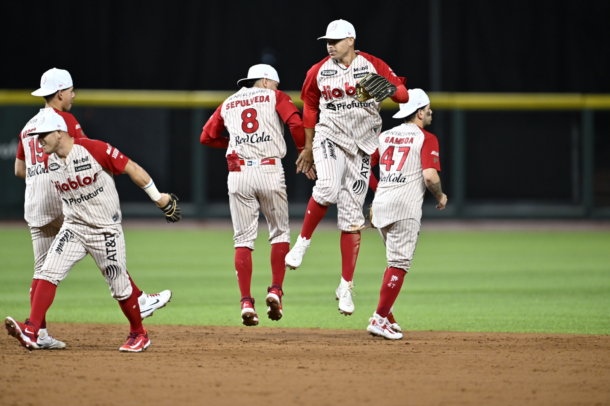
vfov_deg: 3.4
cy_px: 203
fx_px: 6777
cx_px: 305
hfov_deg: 5.2
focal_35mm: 400
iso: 2500
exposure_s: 1/1000
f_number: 2.8
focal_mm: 400
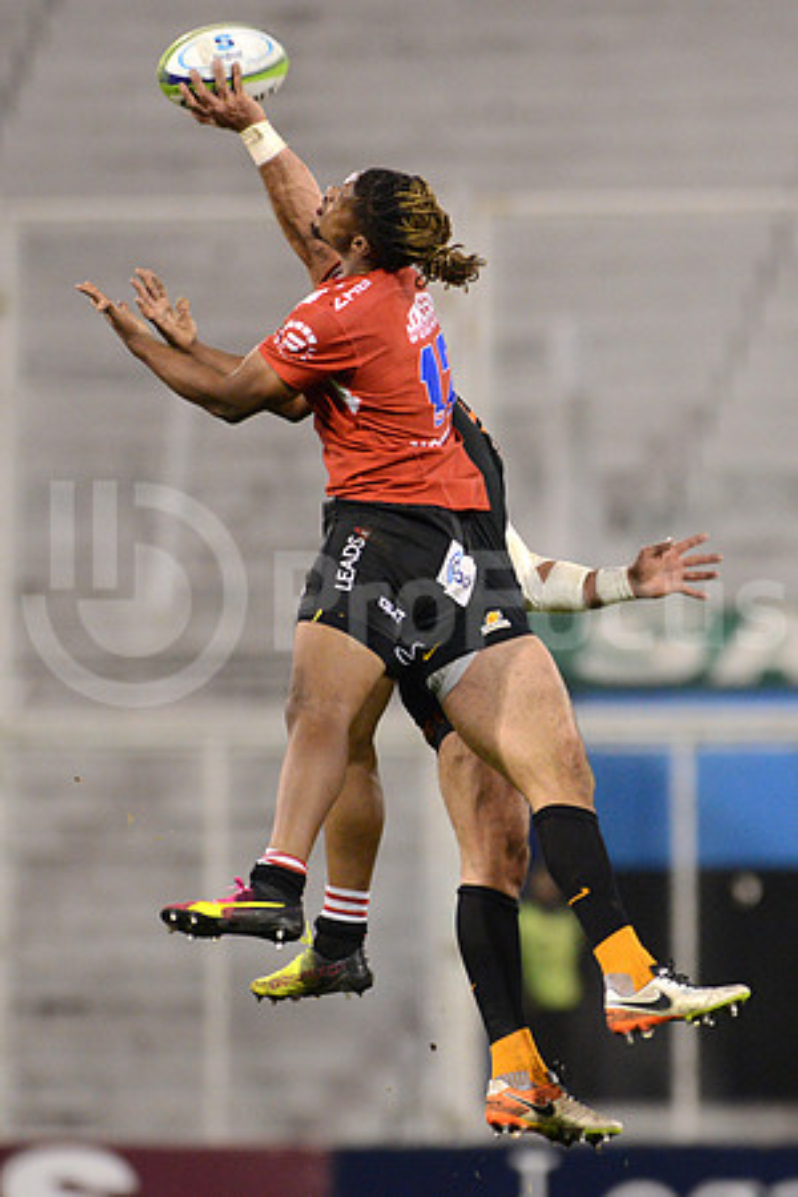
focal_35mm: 420
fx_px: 13964
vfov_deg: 4.9
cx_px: 399
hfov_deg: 3.3
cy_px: 598
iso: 4500
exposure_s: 1/640
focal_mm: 420
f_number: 4
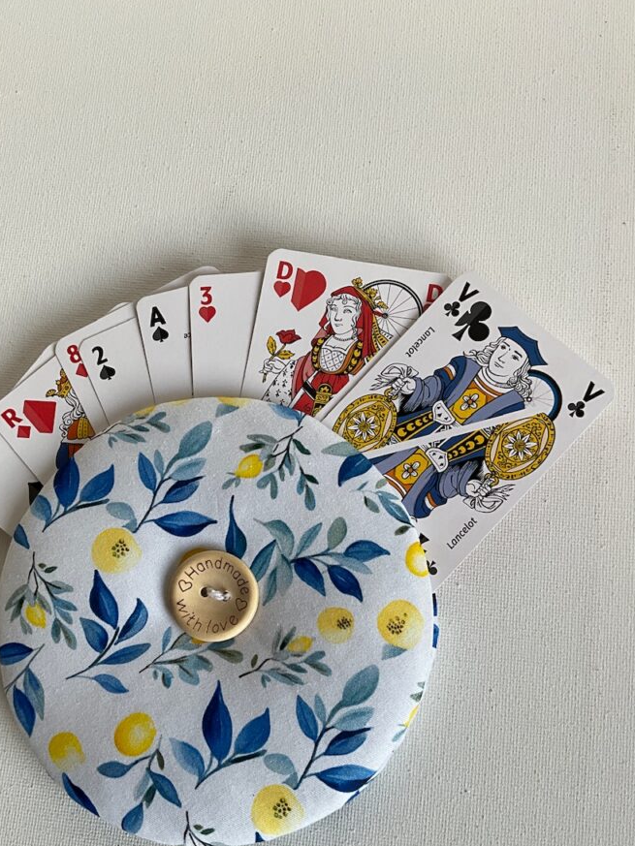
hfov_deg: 41.7
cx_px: 270
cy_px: 473
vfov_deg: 53.8
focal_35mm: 34
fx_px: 831
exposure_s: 1/100
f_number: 1.8
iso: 32
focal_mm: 3
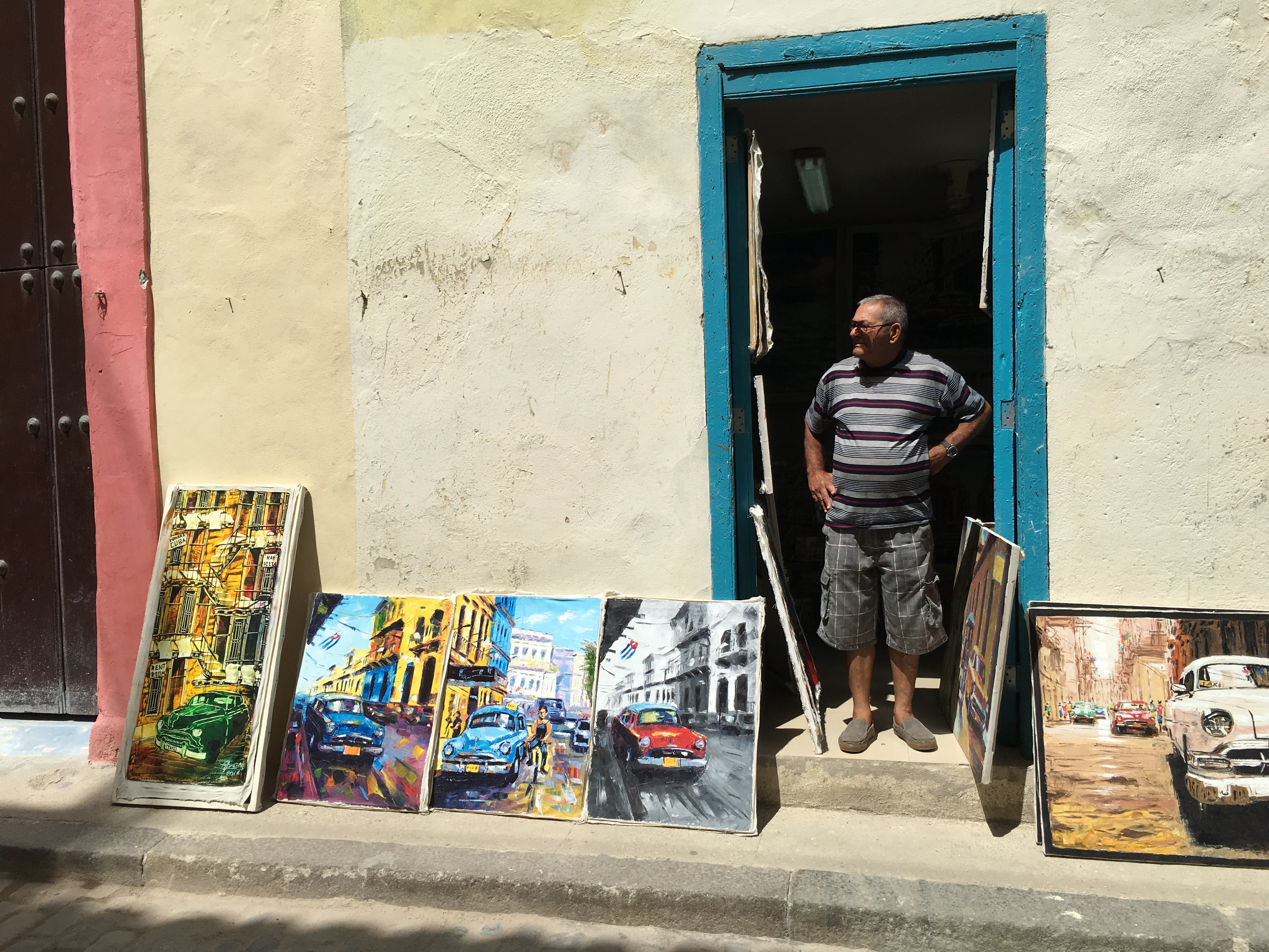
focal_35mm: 29
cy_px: 476
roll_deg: +0.9
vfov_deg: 48.2
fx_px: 1063
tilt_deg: -2.2
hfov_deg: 61.7
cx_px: 634
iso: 25
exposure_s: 1/2849
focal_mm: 4.15
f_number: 2.2
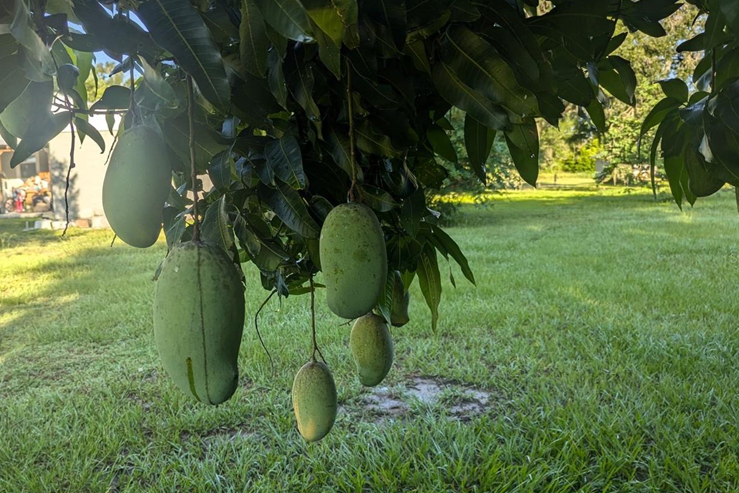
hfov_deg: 56.8
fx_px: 677
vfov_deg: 40.0
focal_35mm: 33
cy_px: 258
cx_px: 300
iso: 37
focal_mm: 6.81
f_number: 1.85
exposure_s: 1/845
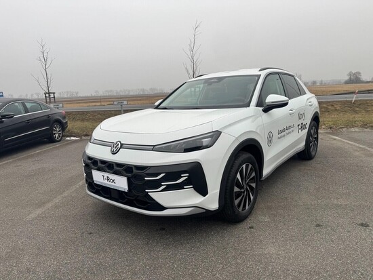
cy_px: 140
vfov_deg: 56.9
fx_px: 259
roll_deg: +2.2
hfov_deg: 71.6
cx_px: 186
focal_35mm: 24
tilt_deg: -9.6
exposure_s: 1/407
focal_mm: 6.76
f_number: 1.78
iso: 80
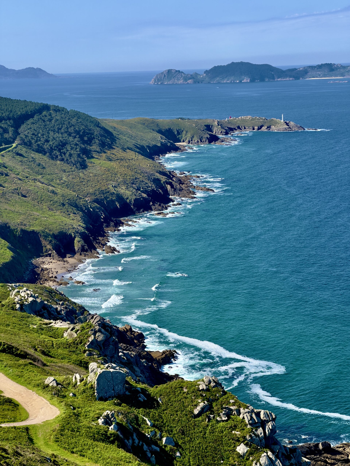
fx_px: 1038
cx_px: 175
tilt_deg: -8.9
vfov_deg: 25.3
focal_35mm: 77
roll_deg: +1.3
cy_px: 233
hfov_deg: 19.1
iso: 32
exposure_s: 1/558
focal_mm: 9
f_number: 2.8
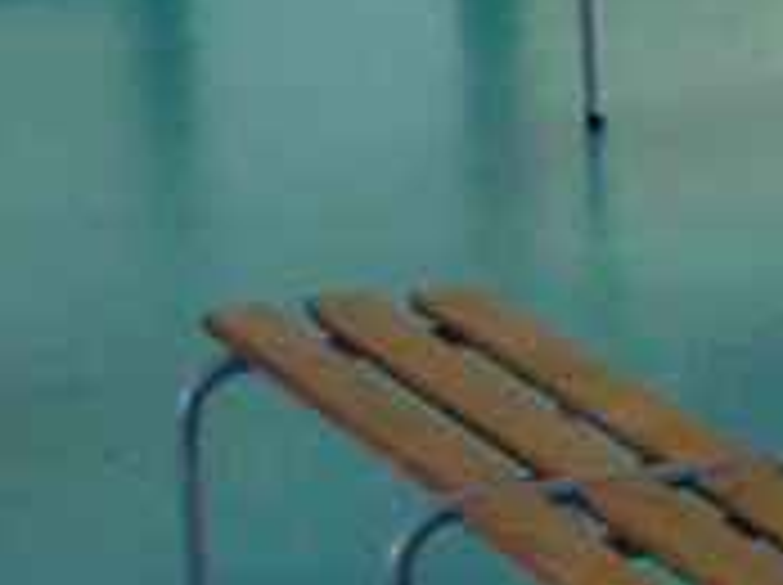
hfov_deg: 7.9
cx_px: 1688
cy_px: 122
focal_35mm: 236
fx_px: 5331
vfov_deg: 6.3
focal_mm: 6.7
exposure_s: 1/125
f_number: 3.9
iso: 100
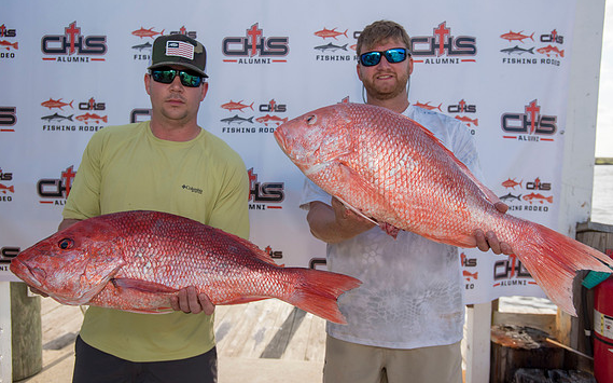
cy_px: 177
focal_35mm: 26
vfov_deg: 47.5
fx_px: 434
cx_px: 310
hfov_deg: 70.4
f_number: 4.5
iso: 250
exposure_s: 1/1600
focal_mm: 25
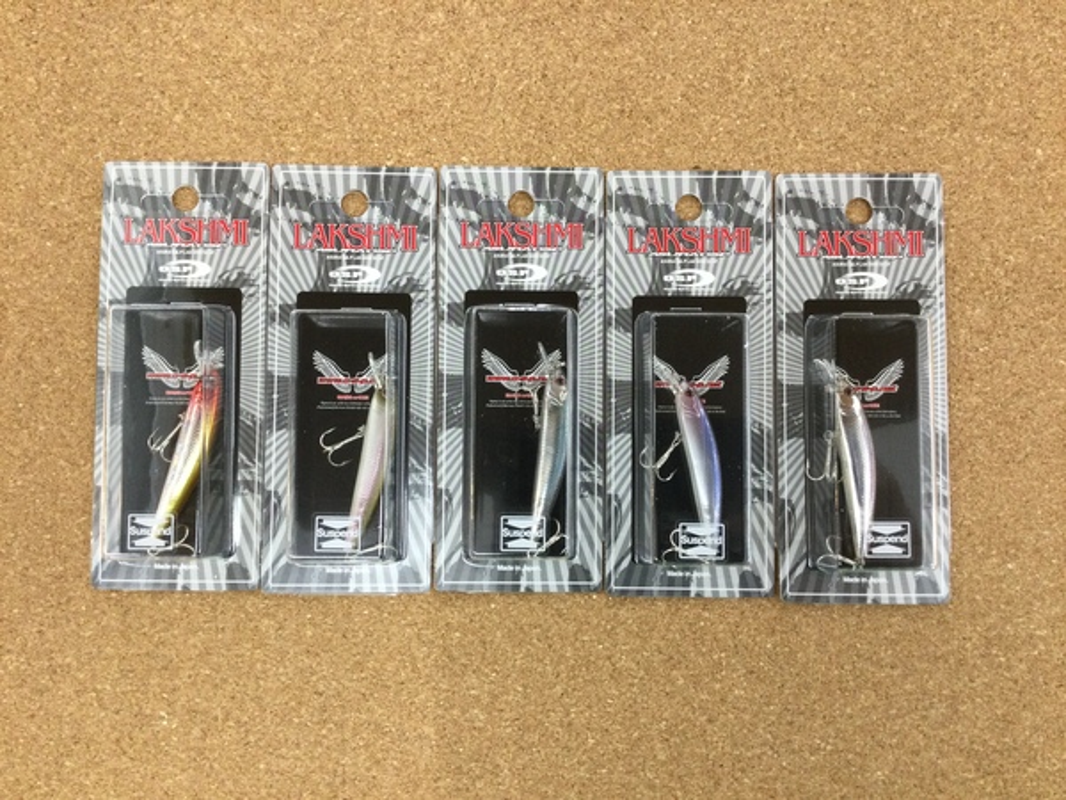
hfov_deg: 58.4
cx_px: 533
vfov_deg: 45.4
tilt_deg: -86.5
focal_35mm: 31
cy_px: 400
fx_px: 955
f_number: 2.4
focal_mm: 3.3
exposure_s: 1/30
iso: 80
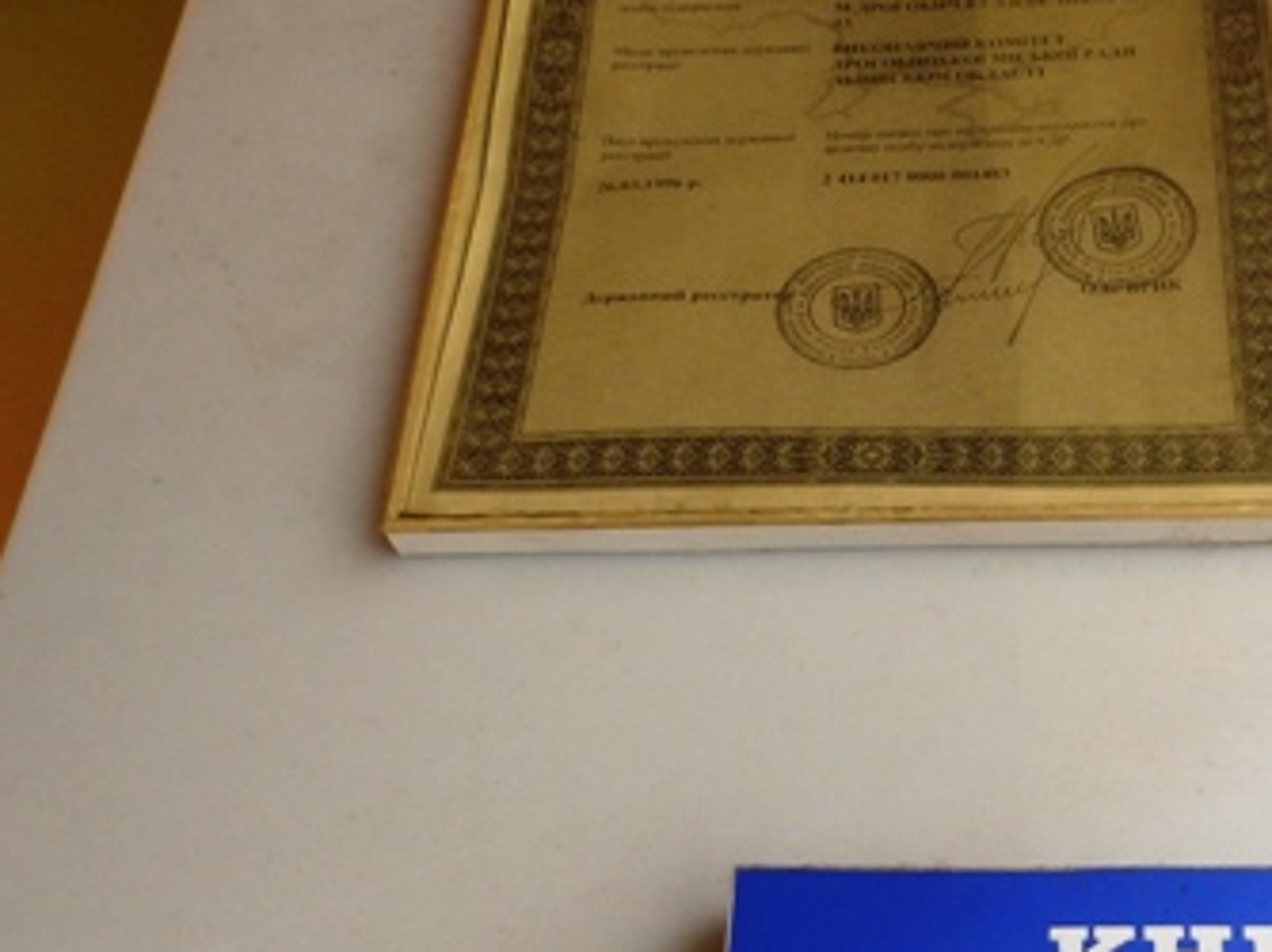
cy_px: 552
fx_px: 1616
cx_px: 977
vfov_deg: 32.8
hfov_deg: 41.5
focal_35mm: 44
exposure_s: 1/30
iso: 200
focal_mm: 4
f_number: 3.4
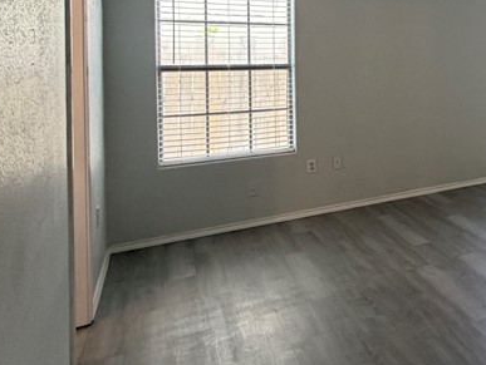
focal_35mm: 37
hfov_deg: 35.2
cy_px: 56
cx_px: 627
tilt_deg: -1.2
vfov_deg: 36.9
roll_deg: +0.2
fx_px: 520
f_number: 2.2
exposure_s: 1/120
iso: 200
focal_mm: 2.22
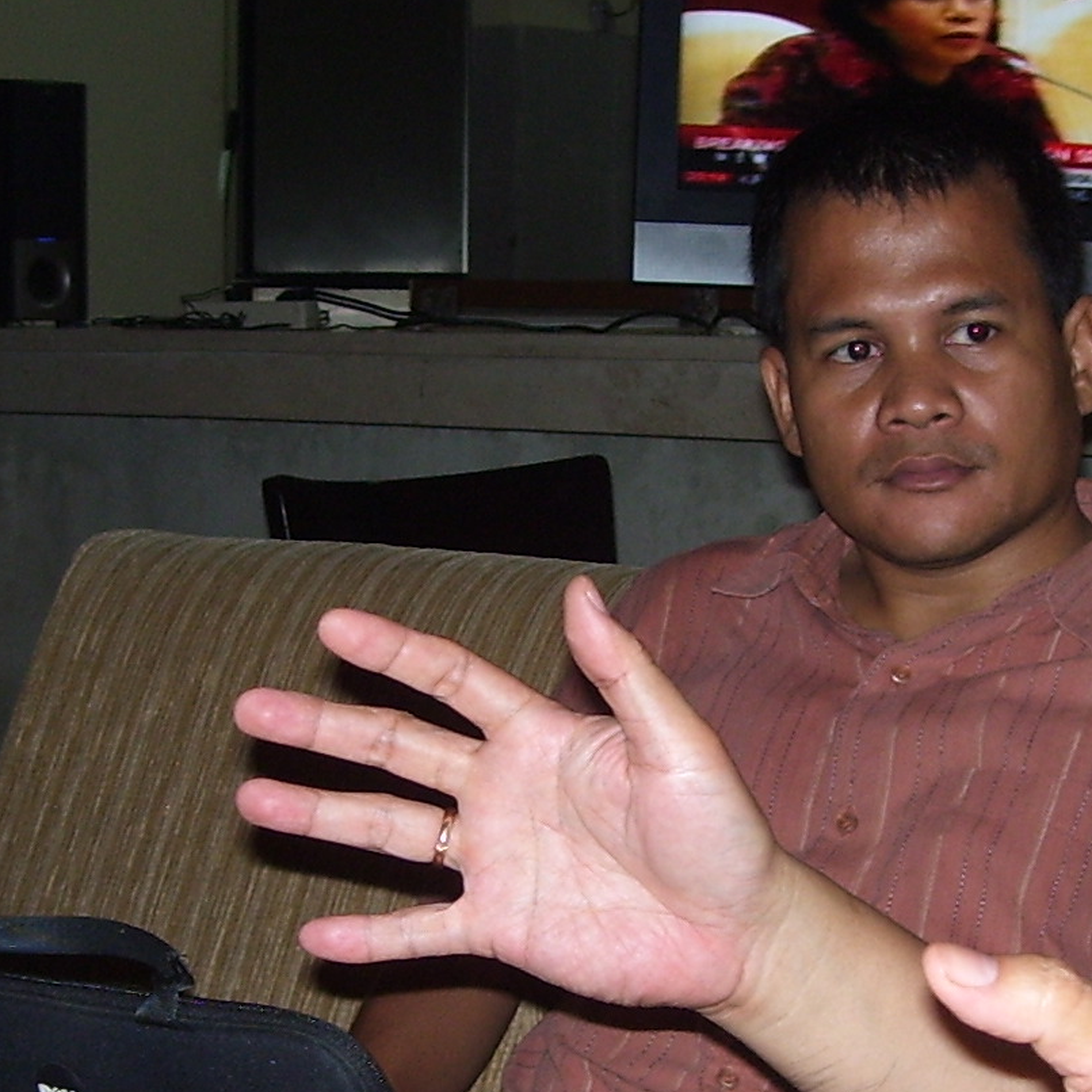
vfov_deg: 18.9
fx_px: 3248
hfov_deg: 19.1
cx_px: 550
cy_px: 829
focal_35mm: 91
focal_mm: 6
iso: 80
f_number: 2.7
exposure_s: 1/60
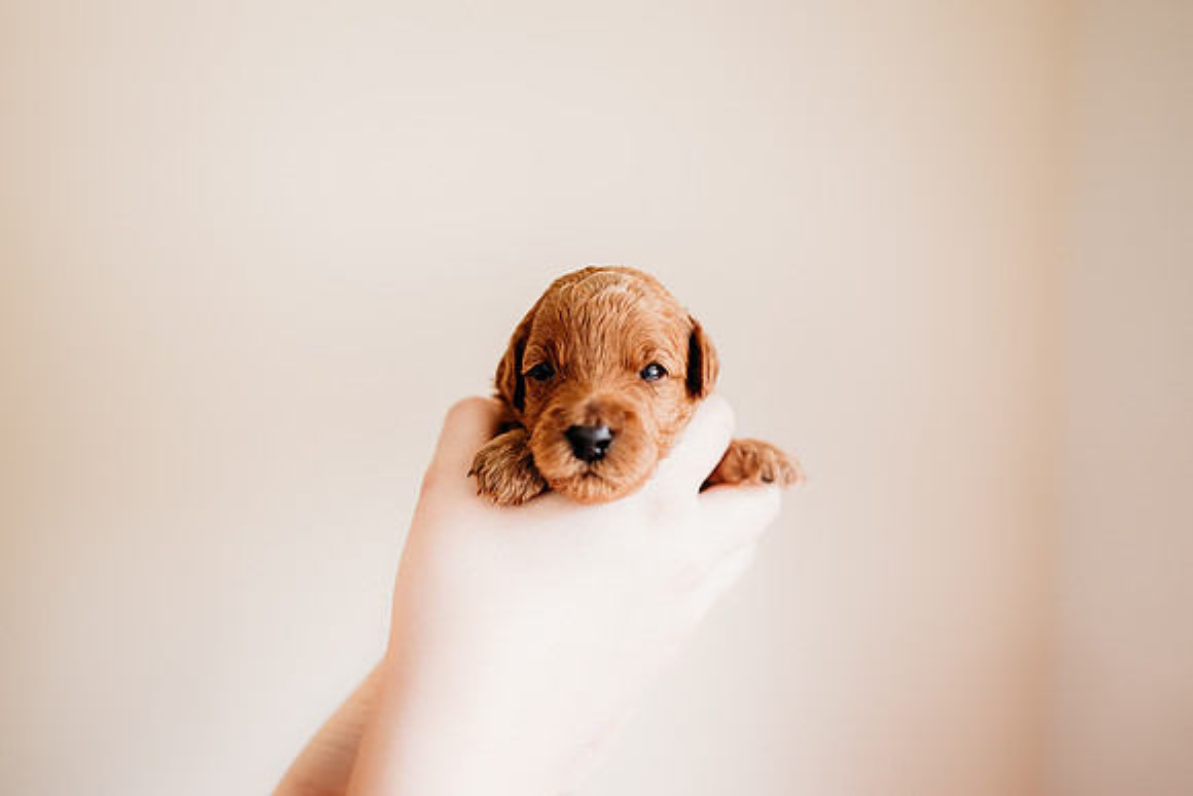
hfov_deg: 73.7
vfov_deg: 53.2
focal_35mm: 24
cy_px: 398
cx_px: 596
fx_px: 795
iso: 200
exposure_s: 1/125
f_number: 2.2
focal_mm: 24
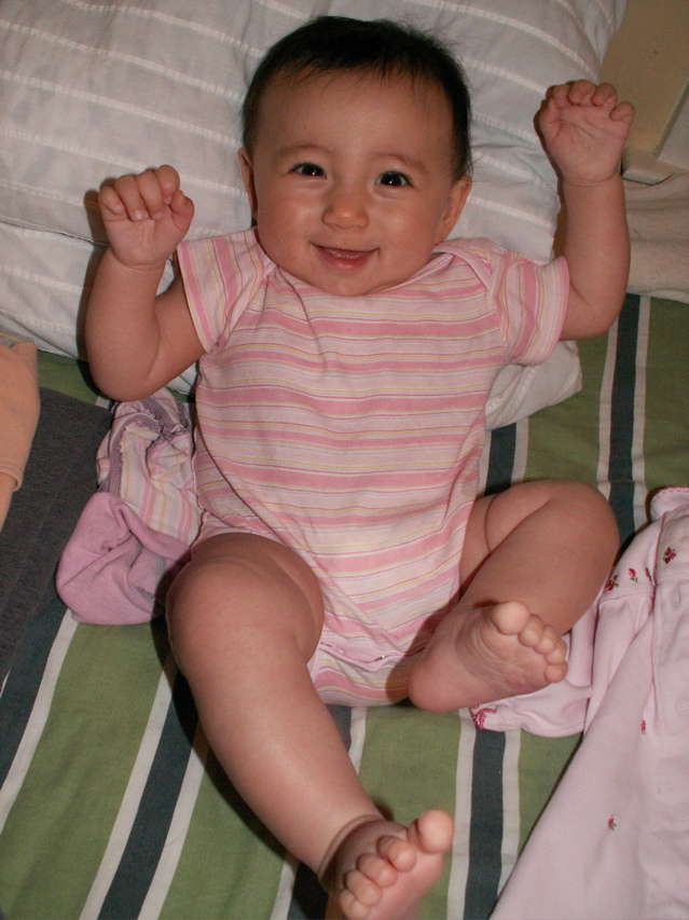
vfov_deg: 52.6
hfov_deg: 40.7
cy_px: 460
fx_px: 930
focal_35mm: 35
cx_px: 344
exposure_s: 1/40
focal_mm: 5.86
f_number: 3.2
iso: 160
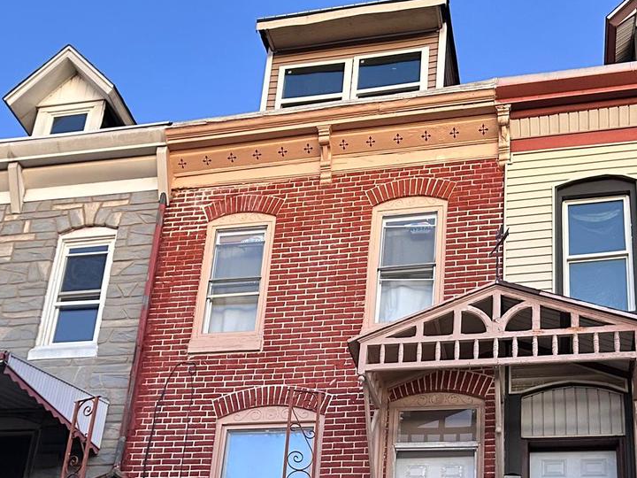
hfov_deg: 36.8
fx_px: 957
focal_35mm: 52
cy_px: 462
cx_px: 311
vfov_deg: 26.7
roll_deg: -4.9
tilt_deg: +22.2
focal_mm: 5.7
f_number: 1.5
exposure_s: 1/60
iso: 400
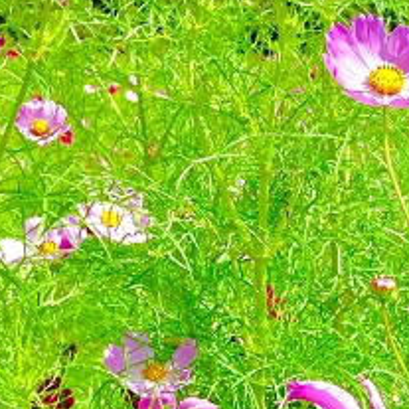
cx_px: 669
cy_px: 546
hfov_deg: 15.5
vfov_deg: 16.2
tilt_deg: -18.4
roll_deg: +0.8
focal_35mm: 101
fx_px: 1350
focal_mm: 4.15
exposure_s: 1/1721
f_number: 2.2
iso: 32
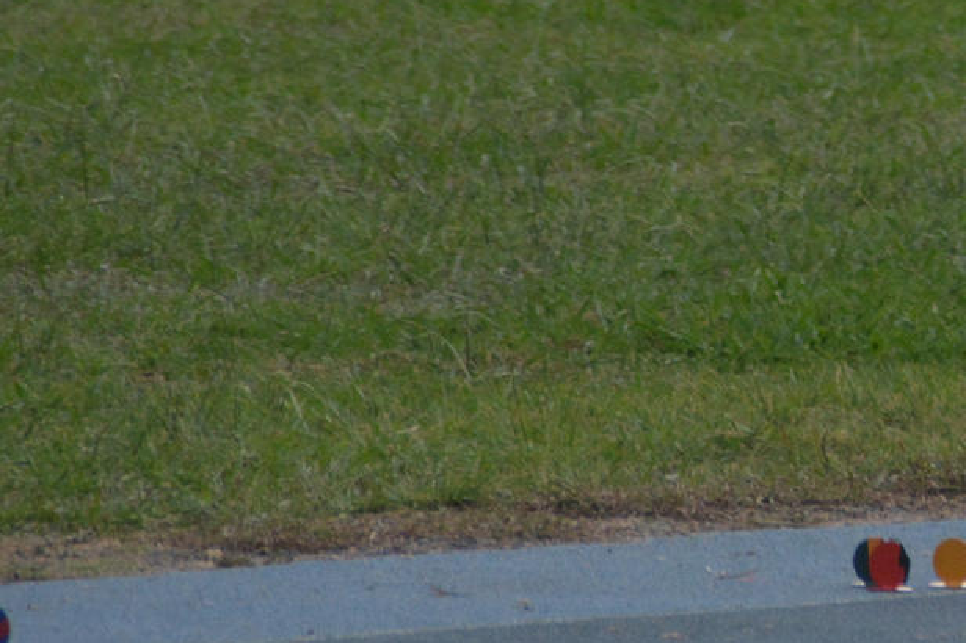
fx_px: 26764
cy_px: -1
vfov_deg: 1.4
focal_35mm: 998
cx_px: 1355
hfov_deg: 2.1
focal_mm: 200
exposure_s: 1/500
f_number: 6.3
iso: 900
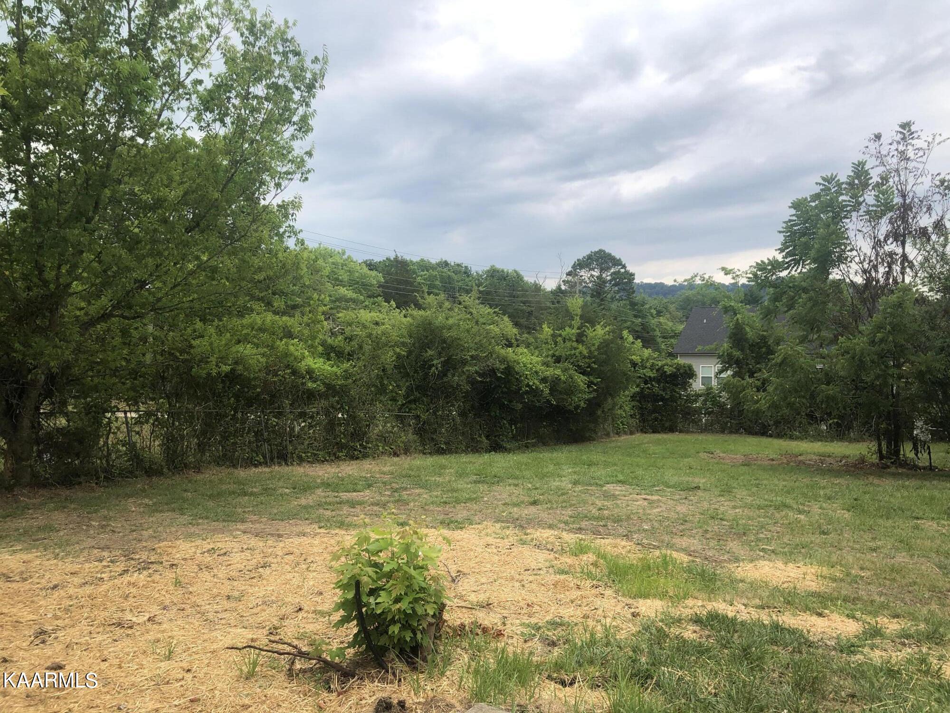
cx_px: 475
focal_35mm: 28
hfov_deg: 63.4
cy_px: 356
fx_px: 768
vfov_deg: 49.7
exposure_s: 1/738
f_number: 1.8
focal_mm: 3.99
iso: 20
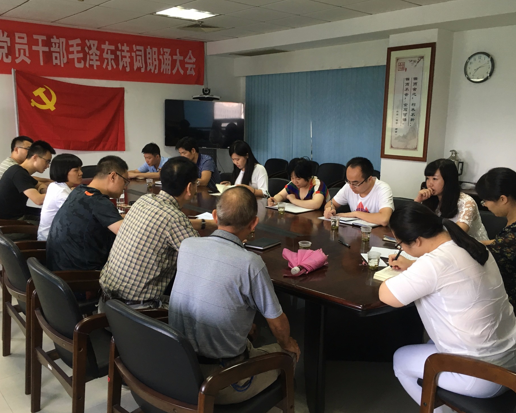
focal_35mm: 31
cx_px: 266
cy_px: 205
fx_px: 473
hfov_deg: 57.2
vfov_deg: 47.1
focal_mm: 4.15
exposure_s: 1/33
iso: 100
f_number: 2.2
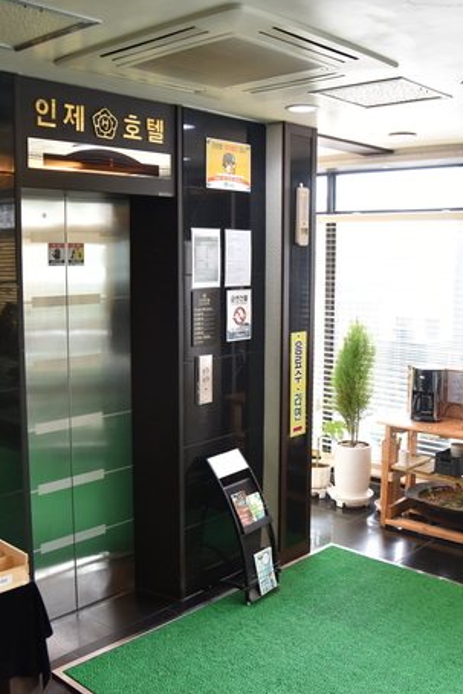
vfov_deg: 51.9
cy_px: 343
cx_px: 217
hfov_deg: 36.0
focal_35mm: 37
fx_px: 713
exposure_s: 1/50
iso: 800
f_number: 5
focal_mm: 24
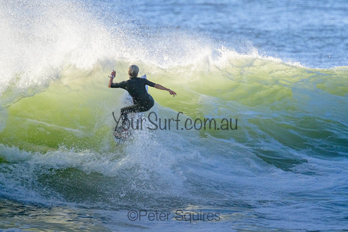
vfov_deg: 1.3
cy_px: 87
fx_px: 10616
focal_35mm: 1098
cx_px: 228
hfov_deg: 1.9
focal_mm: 800
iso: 1600
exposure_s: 1/2000
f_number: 11
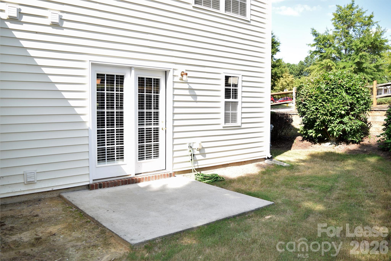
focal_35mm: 30
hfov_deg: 61.9
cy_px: 130
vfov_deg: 43.6
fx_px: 326
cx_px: 196
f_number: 4
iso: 100
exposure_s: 1/200
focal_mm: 20
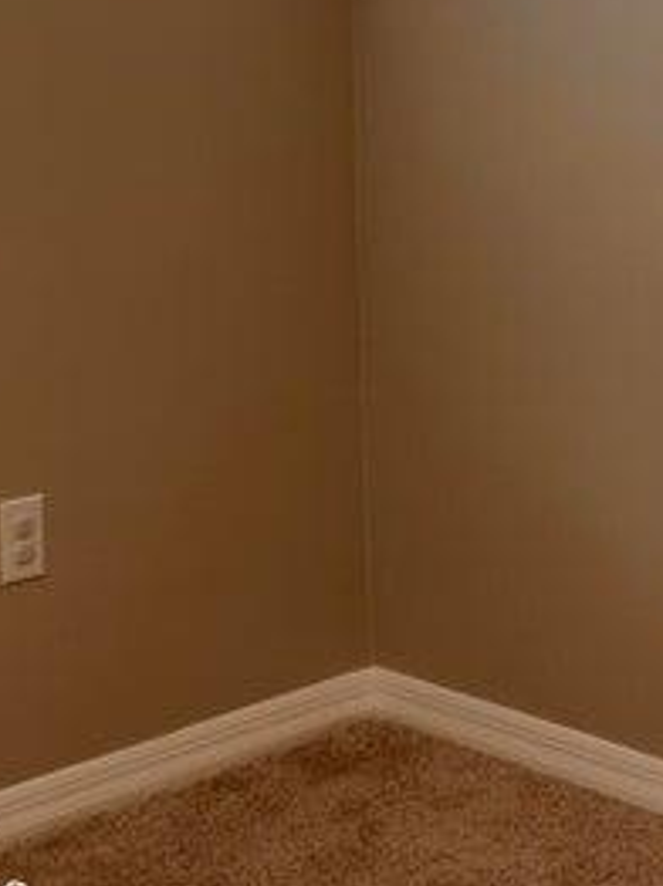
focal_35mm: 88
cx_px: 122
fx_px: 2251
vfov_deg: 22.0
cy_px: 162
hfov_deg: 16.6
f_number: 1.78
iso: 80
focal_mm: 6.76
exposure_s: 1/60
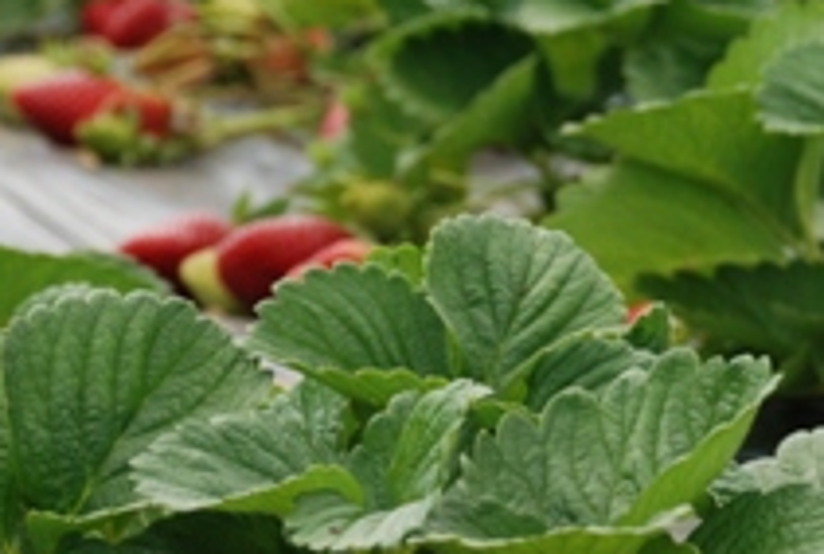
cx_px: 402
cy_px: 538
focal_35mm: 319
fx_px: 7322
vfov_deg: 4.3
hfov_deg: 6.4
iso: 400
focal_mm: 70
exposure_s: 1/500
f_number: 5.6
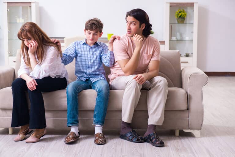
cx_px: 118
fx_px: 457
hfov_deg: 28.8
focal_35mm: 70
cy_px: 78
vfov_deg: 19.5
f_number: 5
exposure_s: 1/100
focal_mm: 70
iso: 160
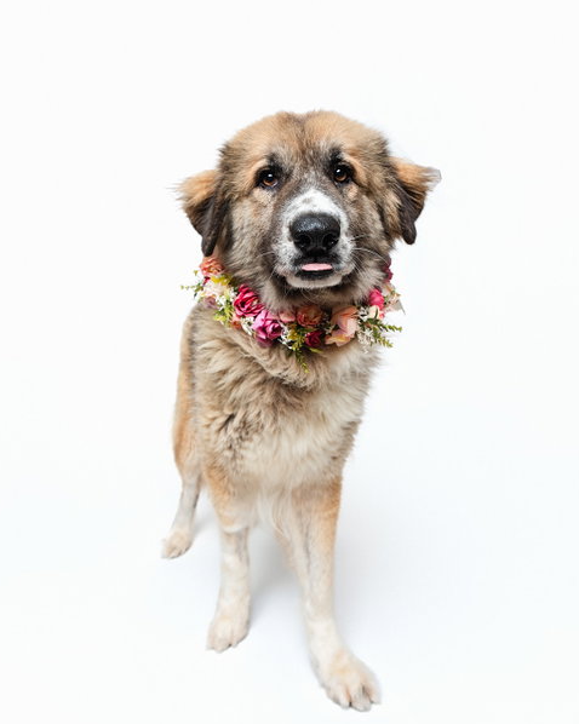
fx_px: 429
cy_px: 342
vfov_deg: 80.3
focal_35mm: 20
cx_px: 285
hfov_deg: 68.1
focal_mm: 17
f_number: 5.6
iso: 160
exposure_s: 1/250
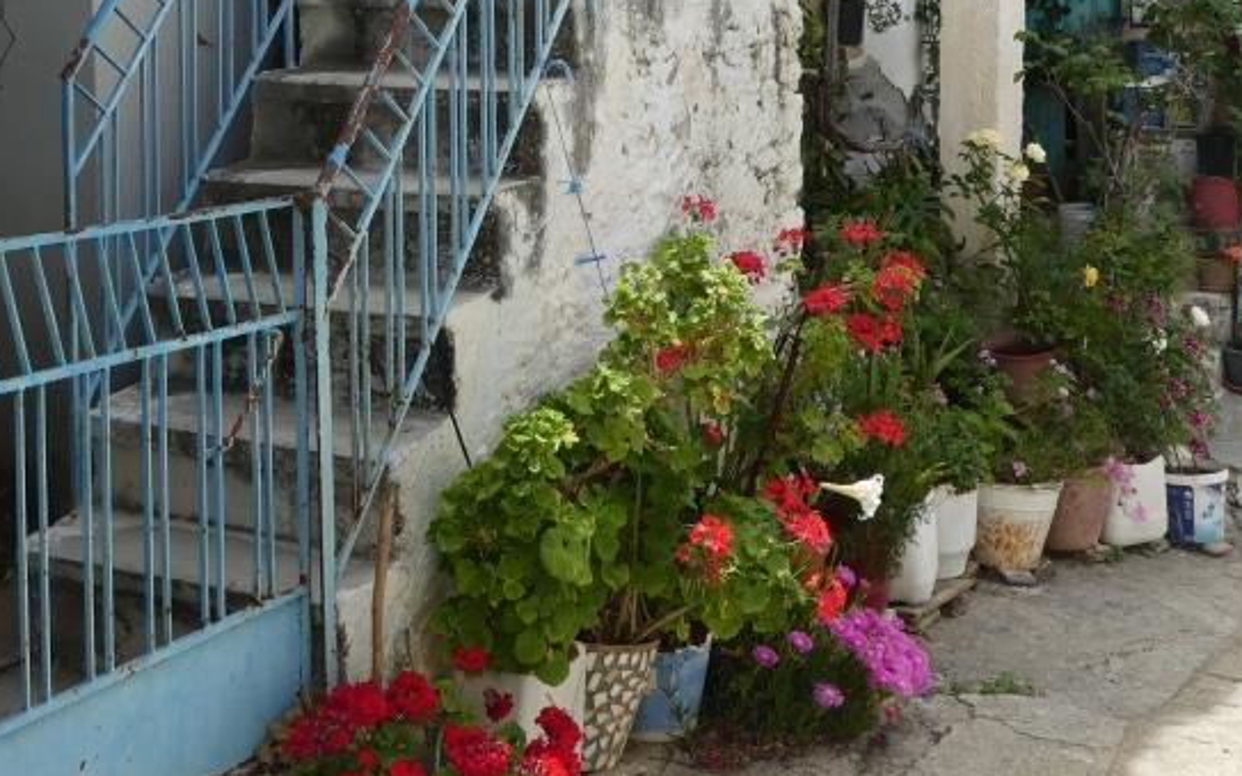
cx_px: 684
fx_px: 1624
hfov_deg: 41.8
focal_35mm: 48
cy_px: 85
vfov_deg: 26.0
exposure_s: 1/500
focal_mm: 4.3
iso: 80
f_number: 3.3
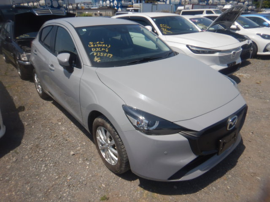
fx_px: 187
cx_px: 135
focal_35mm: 24
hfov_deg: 71.6
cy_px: 101
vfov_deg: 56.8
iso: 125
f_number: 2.8
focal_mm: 4.3
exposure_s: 1/800
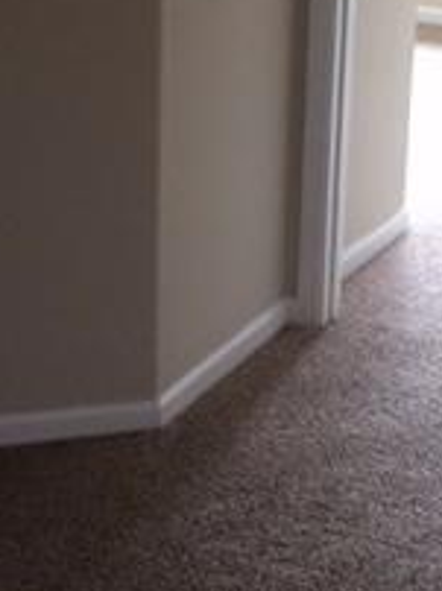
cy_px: 143
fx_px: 1570
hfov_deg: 16.0
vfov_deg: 21.1
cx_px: 138
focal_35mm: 92
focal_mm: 4.15
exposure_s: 1/30
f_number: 2.2
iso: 125
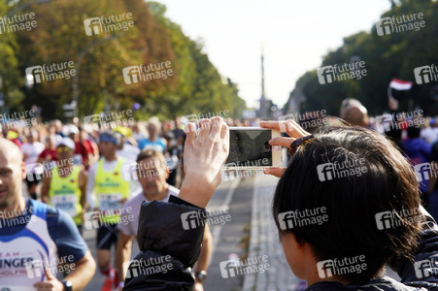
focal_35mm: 85
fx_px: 1033
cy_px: 146
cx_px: 219
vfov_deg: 16.0
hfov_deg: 23.9
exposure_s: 1/200
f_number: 10
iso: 100
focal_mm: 85
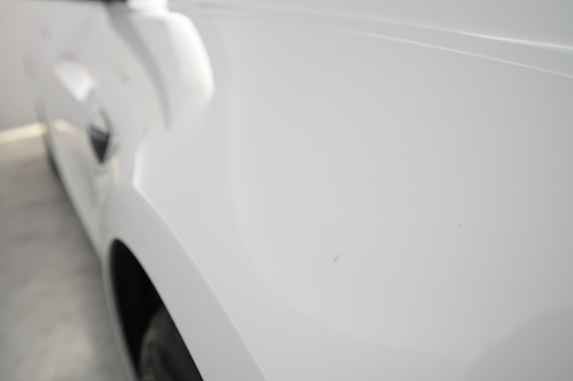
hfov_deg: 65.5
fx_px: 445
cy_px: 190
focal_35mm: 28
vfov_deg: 46.4
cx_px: 286
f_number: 6.3
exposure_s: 1/80
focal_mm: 28
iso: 2000
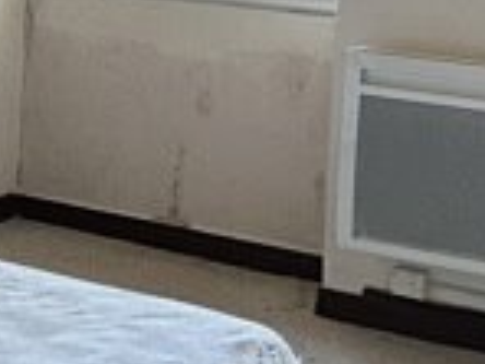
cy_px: -26
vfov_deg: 10.4
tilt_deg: -7.7
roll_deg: -0.4
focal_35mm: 141
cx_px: -524
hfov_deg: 12.2
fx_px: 1976
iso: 125
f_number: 1.6
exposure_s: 1/60
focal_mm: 5.1
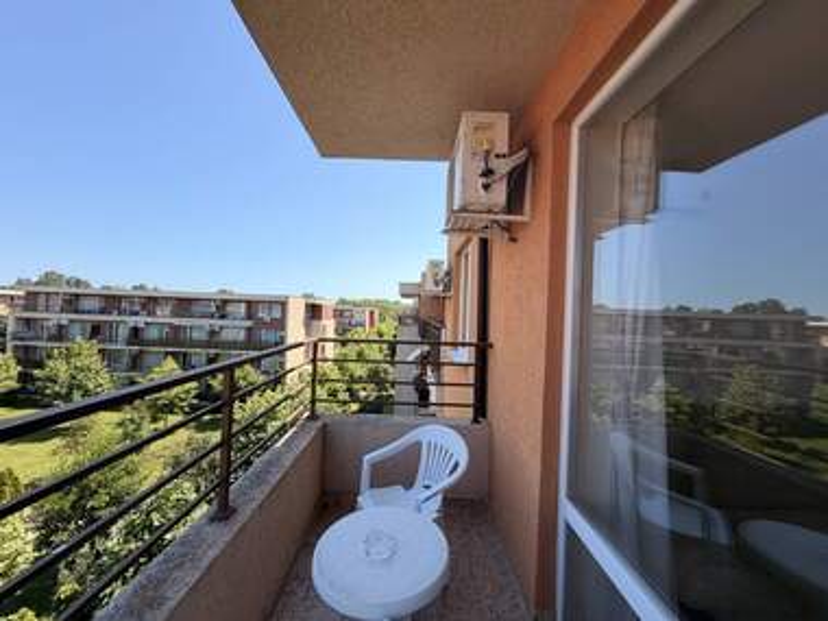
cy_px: 310
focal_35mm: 14
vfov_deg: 85.7
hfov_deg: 102.1
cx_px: 414
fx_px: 335
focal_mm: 2.22
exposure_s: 1/770
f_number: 2.2
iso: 32
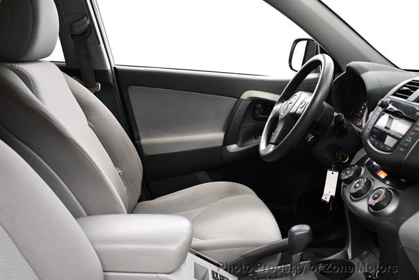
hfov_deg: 53.1
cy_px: 140
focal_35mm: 36
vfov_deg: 36.9
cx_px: 210
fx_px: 419
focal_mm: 18
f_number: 3.5
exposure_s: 1/125
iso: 2800
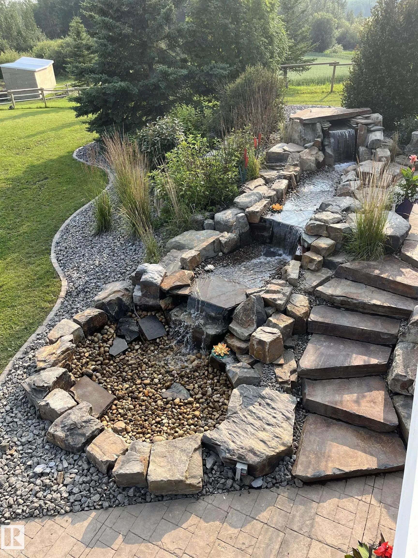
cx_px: 209
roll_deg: +1.6
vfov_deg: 67.3
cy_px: 279
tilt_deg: -32.2
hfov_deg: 53.1
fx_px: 419
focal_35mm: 26
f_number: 1.6
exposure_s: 1/967
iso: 50
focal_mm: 5.1
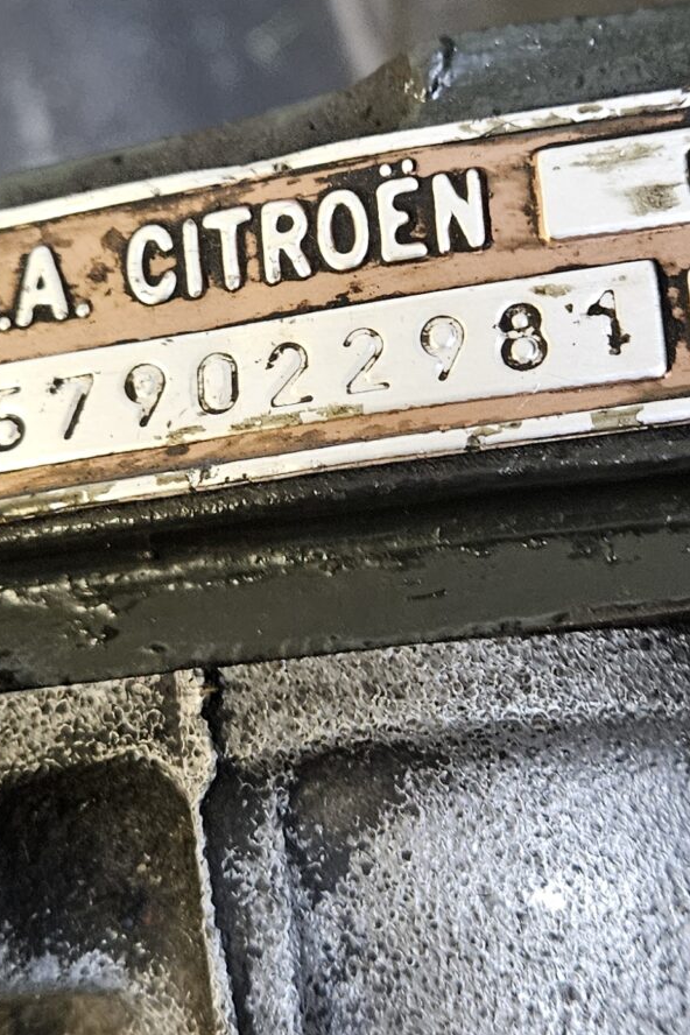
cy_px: 477
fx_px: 1984
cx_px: 337
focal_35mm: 69
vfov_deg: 29.2
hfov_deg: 19.7
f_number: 1.8
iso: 500
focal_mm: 5.4
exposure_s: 1/30
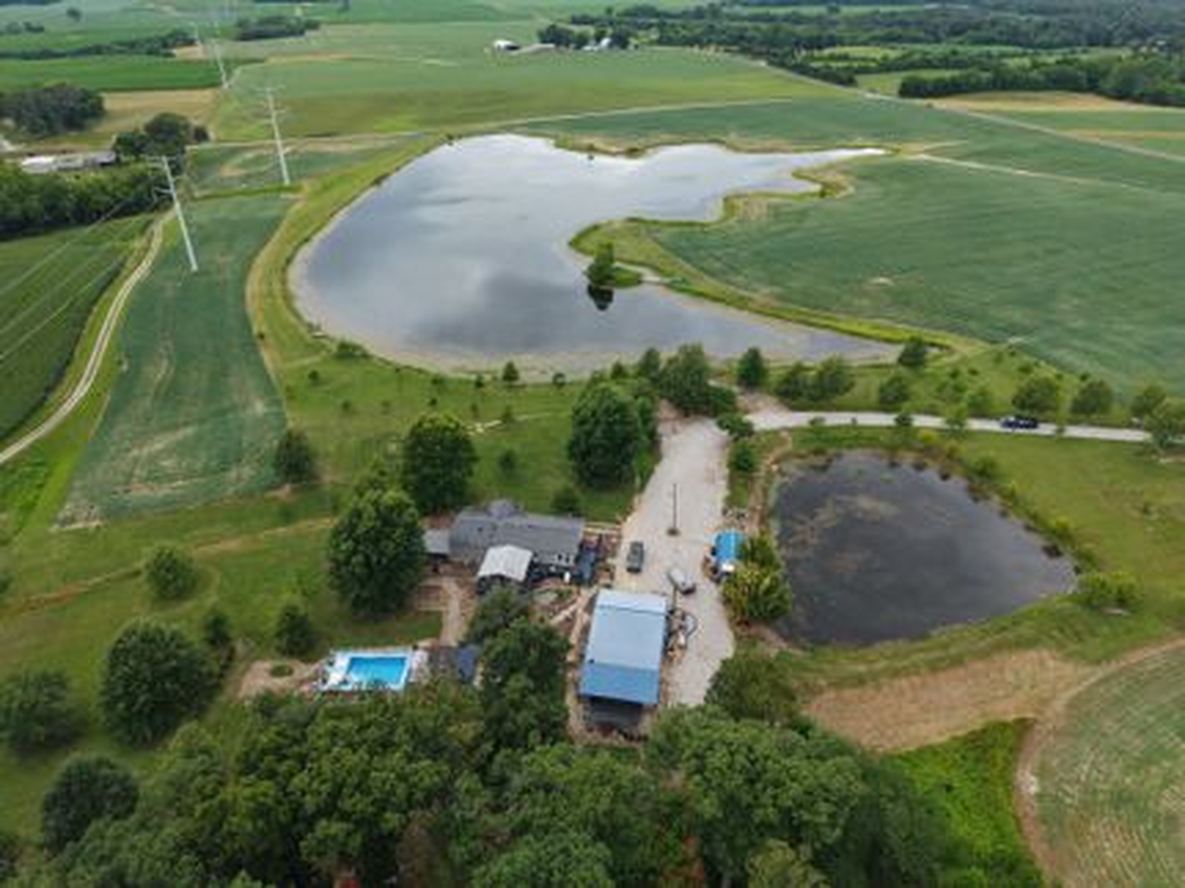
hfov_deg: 71.6
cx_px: 592
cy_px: 444
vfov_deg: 56.8
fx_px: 821
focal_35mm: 24
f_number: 1.8
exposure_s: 1/725
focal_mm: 8.67
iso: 100
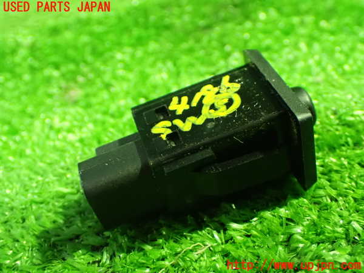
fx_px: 463
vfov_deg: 32.9
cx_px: 182
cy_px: 136
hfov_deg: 42.9
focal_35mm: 44
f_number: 2.9
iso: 1600
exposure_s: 1/20
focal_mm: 7.84
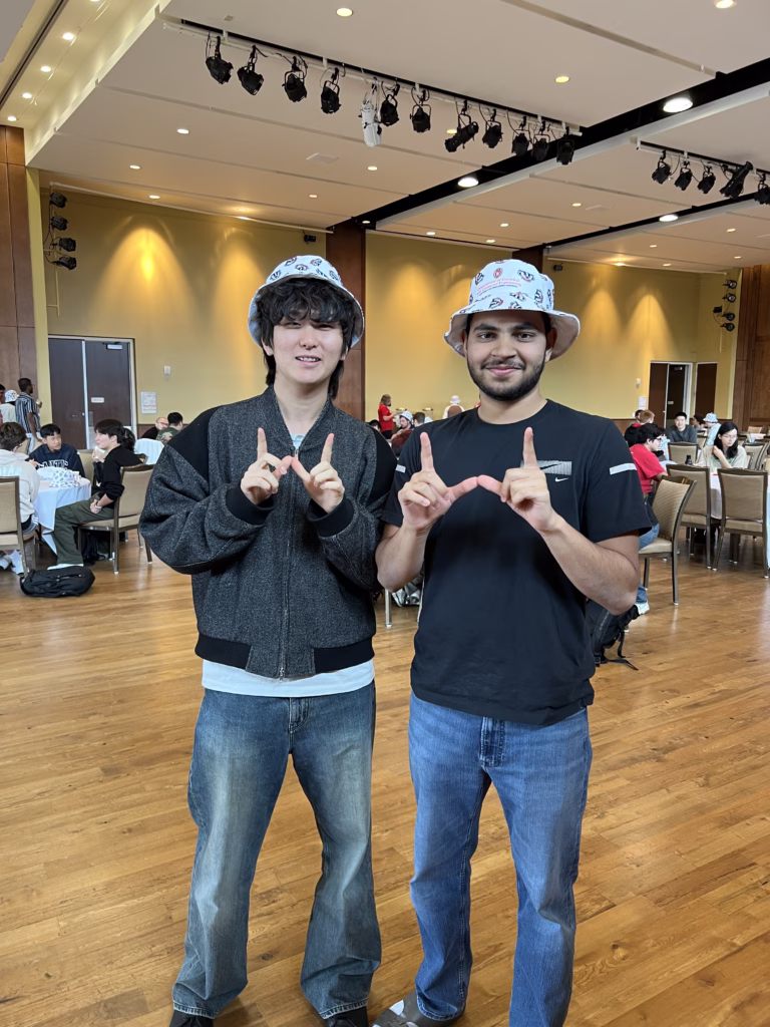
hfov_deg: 53.1
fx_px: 771
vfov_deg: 67.3
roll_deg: +1.3
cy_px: 514
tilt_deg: -8.2
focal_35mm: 26
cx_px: 385
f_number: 1.5
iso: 100
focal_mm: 5.7
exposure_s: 1/60
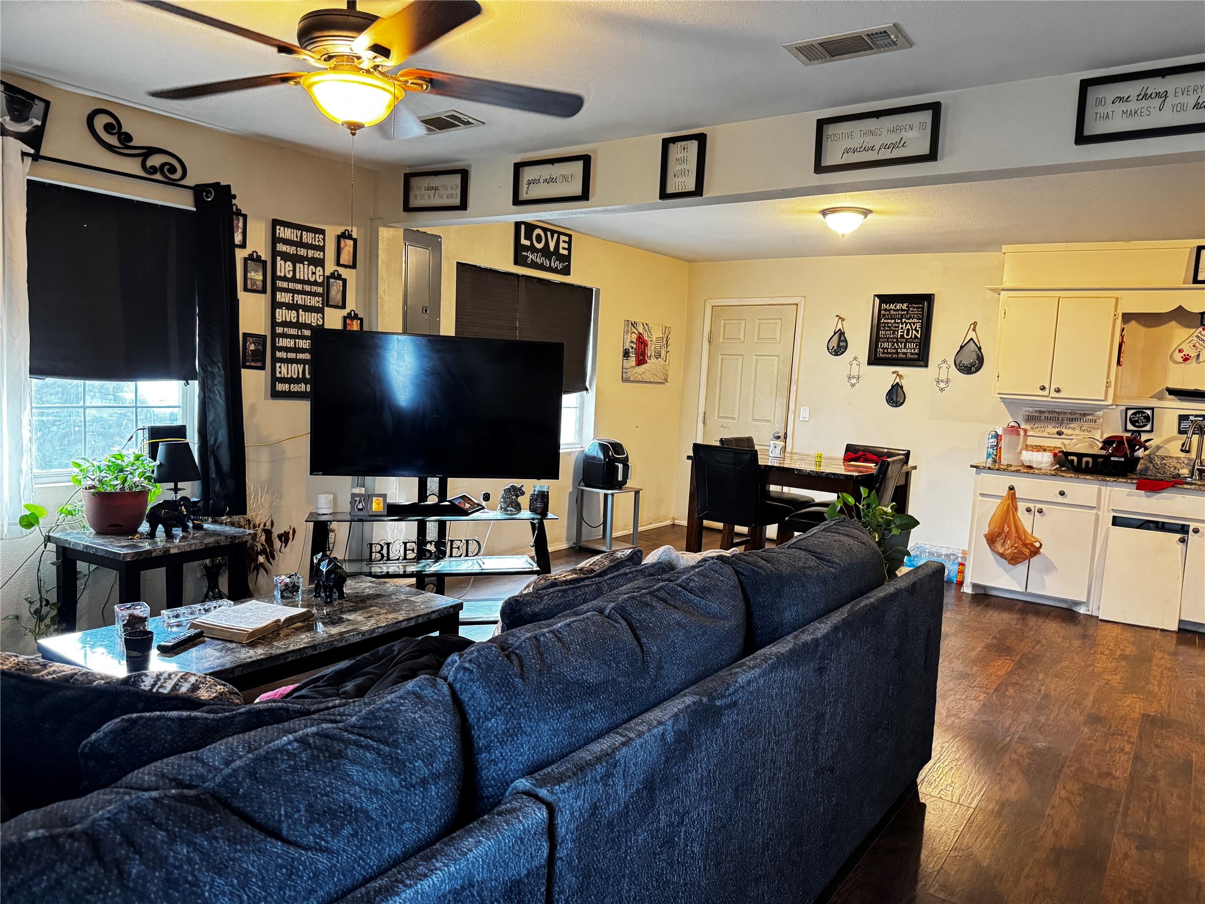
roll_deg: -3.1
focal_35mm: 24
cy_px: 452
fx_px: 835
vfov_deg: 56.8
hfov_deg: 71.6
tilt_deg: -6.2
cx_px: 602
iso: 800
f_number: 1.78
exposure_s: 1/60
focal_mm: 6.76
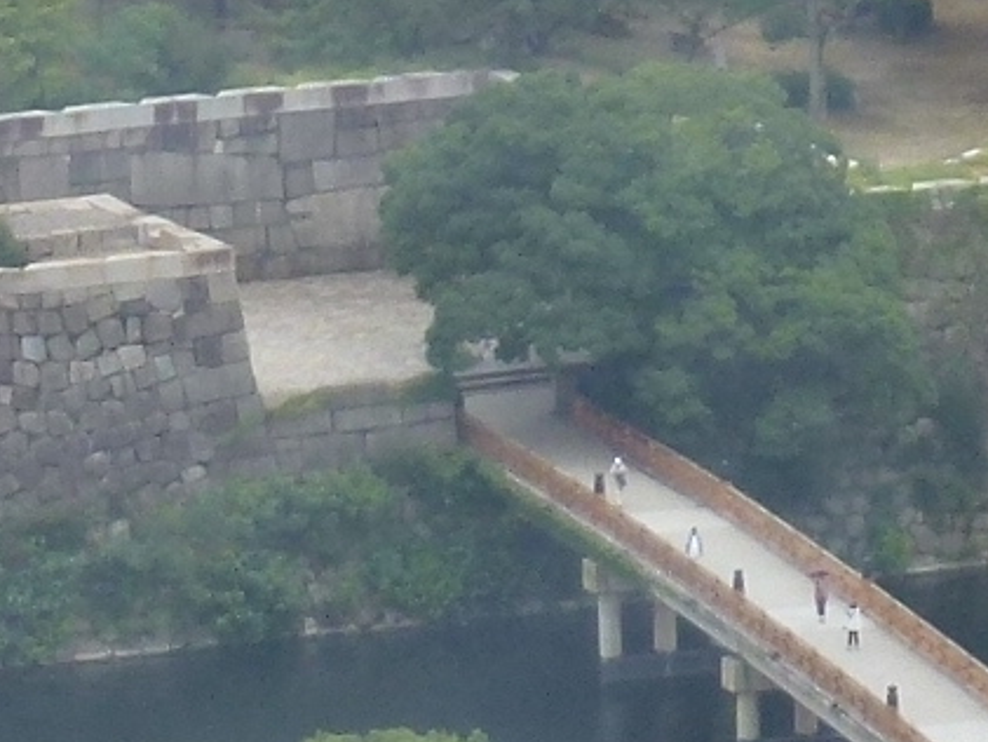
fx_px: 18044
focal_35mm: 632
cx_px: -375
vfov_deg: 2.3
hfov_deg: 3.1
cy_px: -963
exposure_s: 1/100
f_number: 5
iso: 100
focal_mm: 18.7
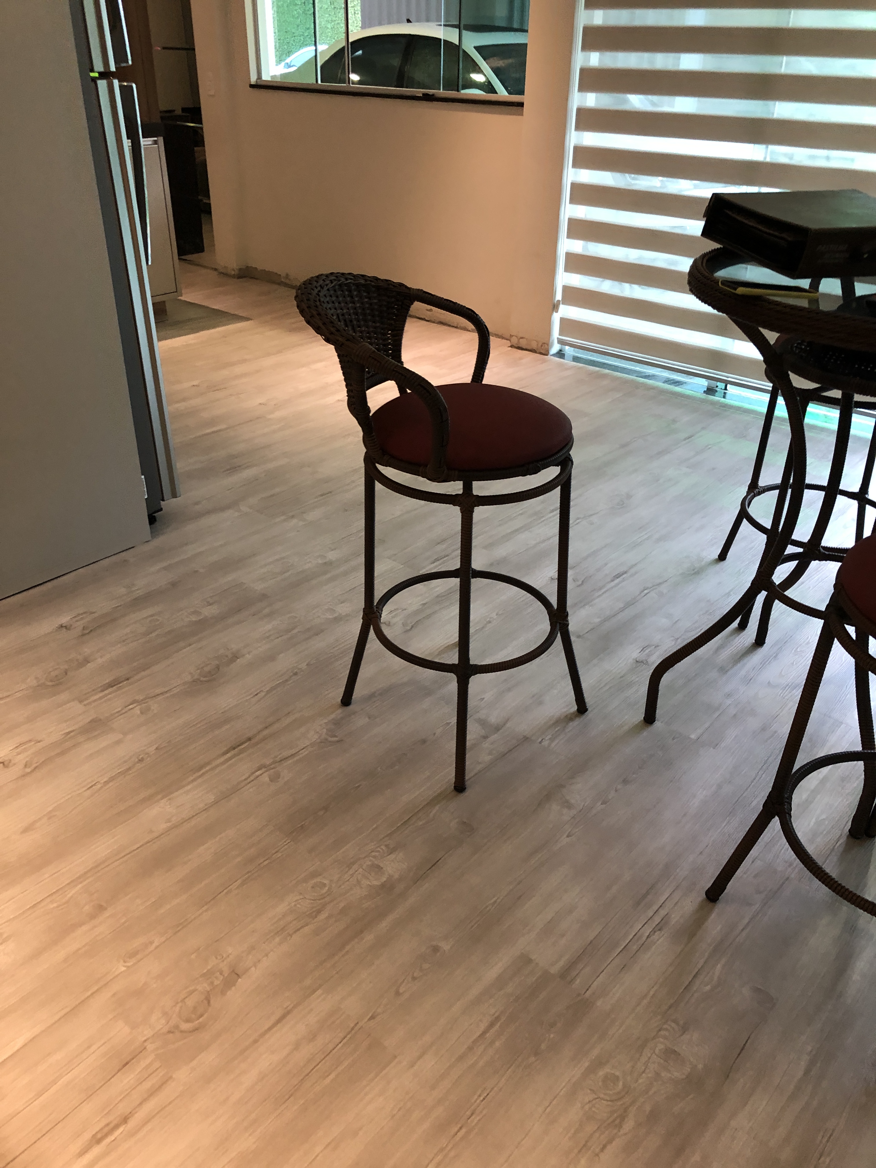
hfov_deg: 49.7
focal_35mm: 28
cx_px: 438
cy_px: 584
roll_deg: -2.6
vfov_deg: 63.4
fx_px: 945
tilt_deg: -28.0
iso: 64
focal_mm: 4
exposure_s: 1/15
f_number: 1.8
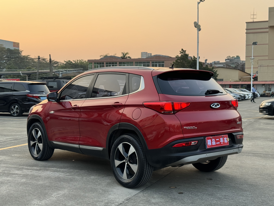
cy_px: 103
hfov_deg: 39.7
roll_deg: -0.6
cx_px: 137
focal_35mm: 48
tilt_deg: -1.4
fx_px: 380
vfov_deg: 30.3
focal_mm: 6.86
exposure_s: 1/448
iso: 64
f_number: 1.78
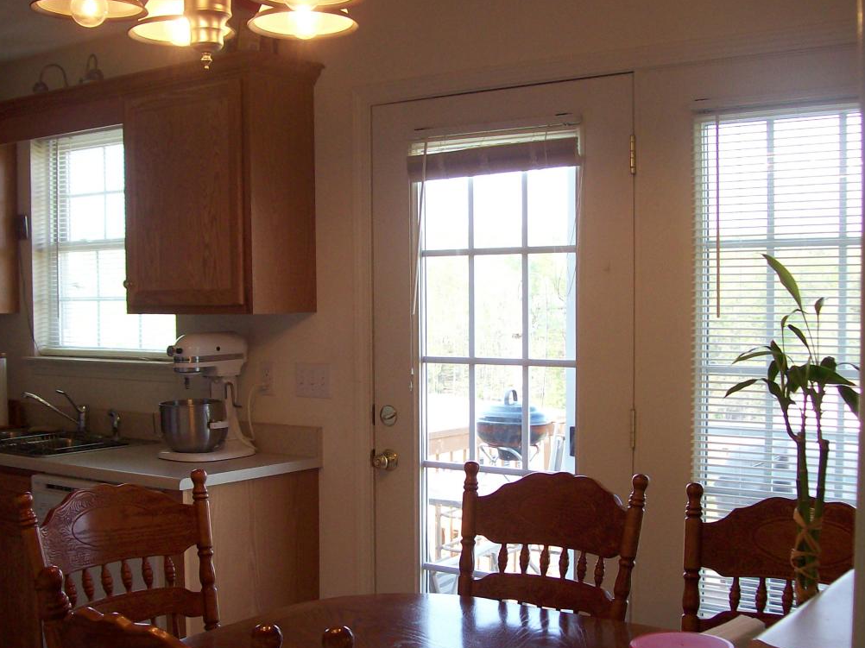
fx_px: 1149
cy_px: 384
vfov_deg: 31.4
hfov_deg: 41.2
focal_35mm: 46
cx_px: 380
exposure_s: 1/66.4
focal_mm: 6
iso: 80
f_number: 2.7
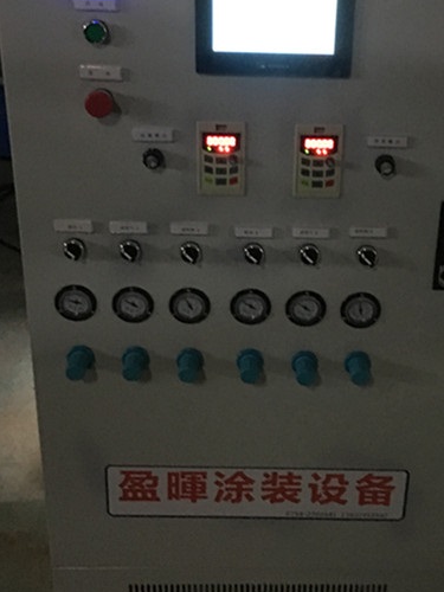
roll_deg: -3.9
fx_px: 821
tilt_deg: -23.3
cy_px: 187
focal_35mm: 48
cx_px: 291
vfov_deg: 39.1
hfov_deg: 30.1
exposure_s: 1/17
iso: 640
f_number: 2.2
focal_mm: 4.15
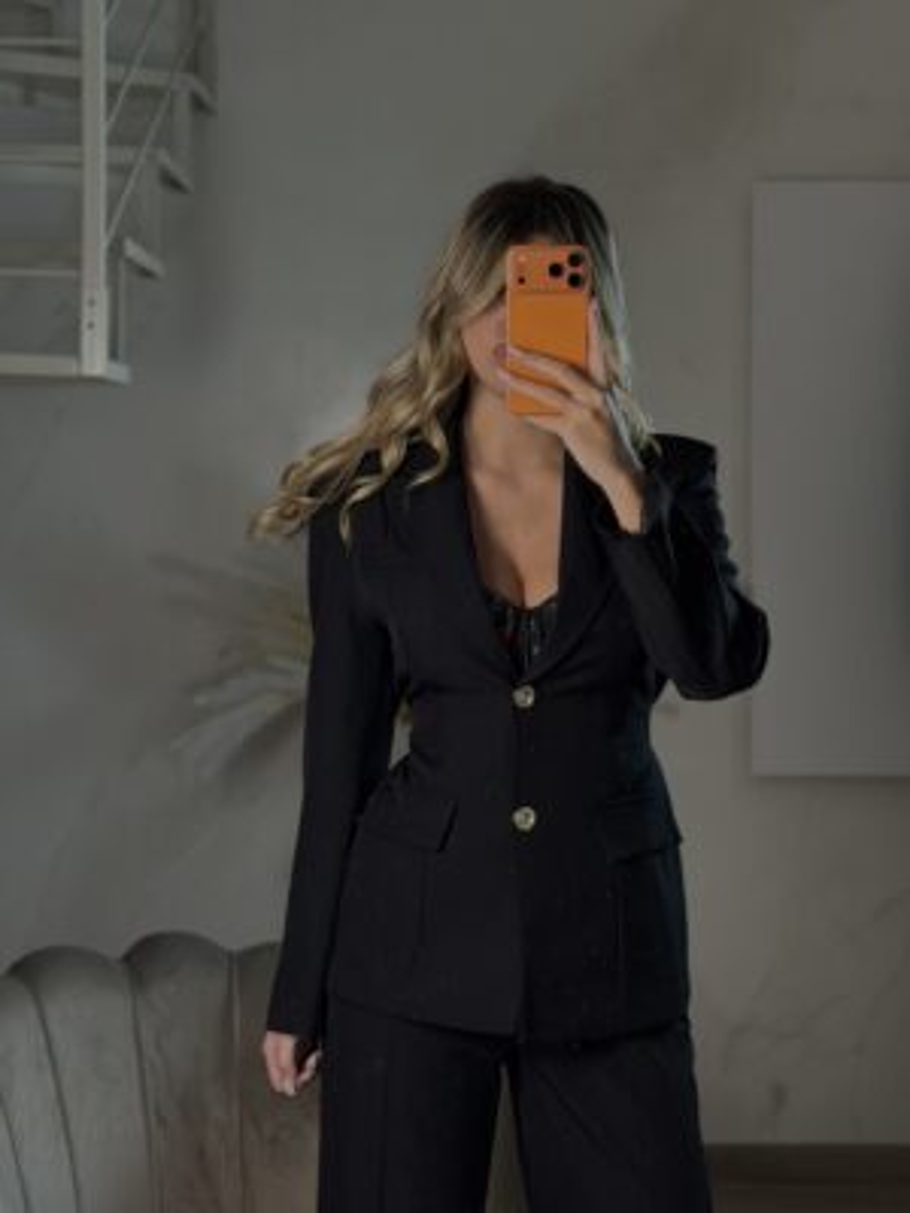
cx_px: 455
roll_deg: -0.1
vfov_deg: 39.7
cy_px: 606
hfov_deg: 30.3
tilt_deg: -9.5
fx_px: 1682
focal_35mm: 48
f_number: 1.78
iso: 64
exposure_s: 1/50
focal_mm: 6.76
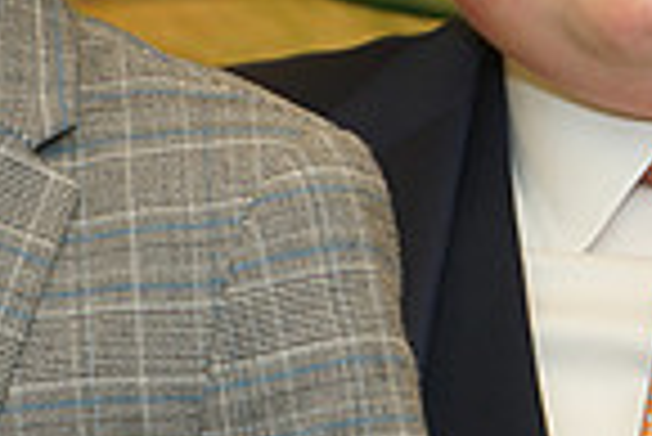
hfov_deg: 8.1
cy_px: 2
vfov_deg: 5.5
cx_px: 751
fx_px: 4568
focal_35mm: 252
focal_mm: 63
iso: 400
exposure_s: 1/100
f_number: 5.6
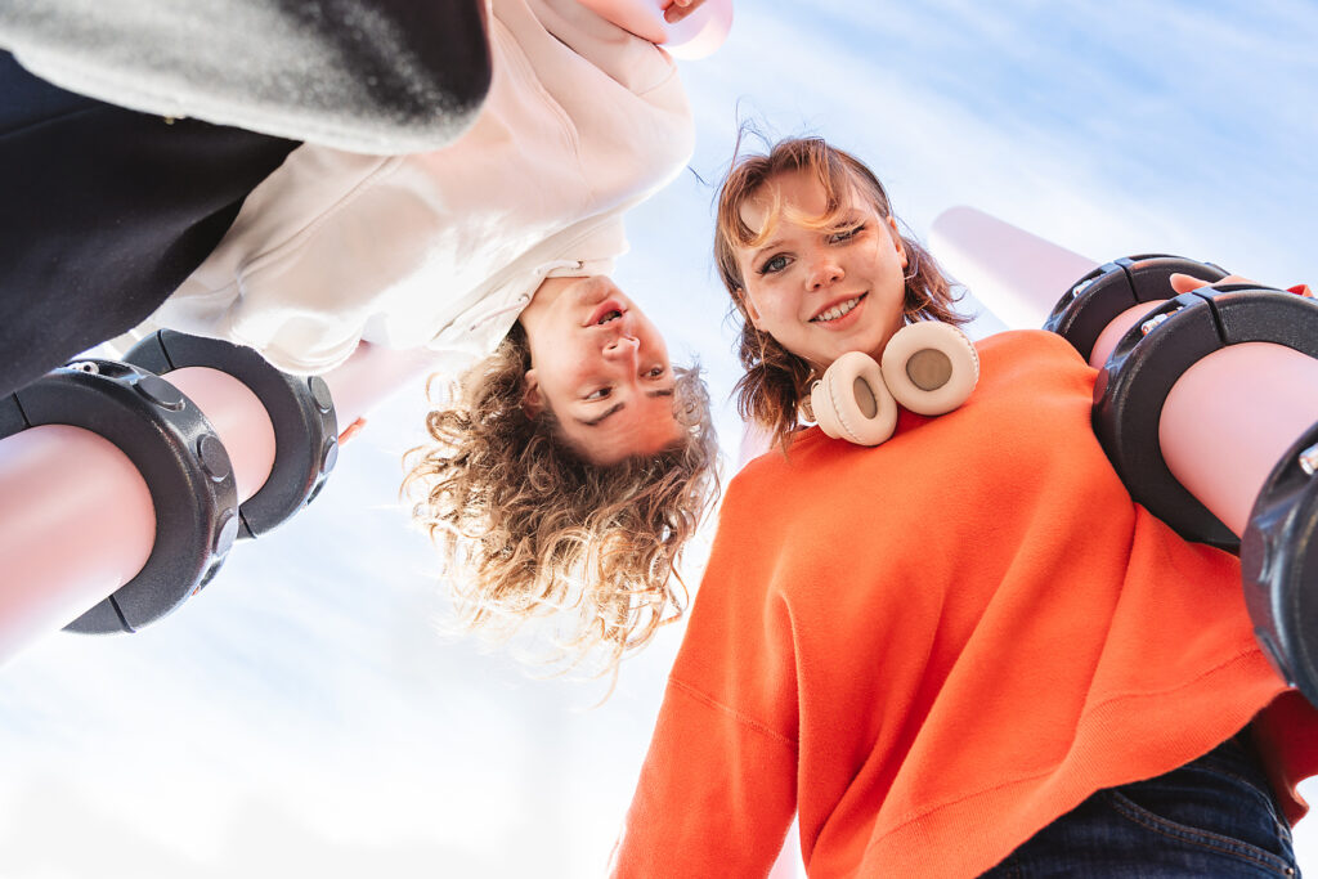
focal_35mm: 30
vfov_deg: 43.6
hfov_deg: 61.9
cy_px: 440
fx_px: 1098
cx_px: 659
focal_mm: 30
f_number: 5
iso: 160
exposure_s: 1/500
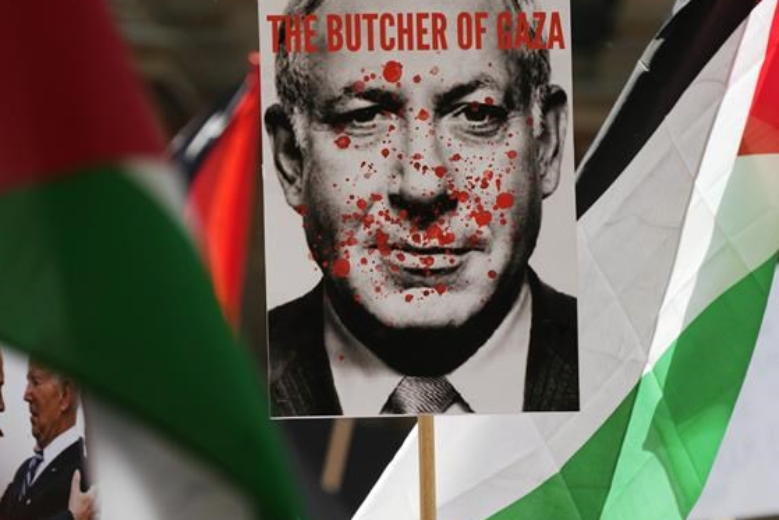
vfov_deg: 3.5
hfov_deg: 5.2
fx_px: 8527
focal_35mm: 394
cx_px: 329
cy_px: 284
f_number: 6.3
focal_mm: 339
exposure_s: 1/1250
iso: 500
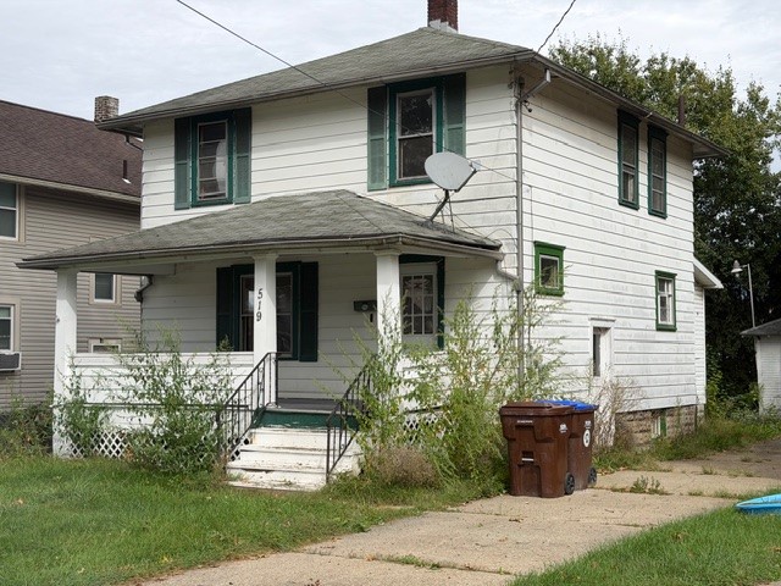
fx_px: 1083
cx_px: 390
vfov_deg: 30.3
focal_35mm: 48
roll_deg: +0.9
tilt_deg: +2.4
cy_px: 293
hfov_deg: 39.7
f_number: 1.78
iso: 64
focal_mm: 6.76
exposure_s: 1/3534
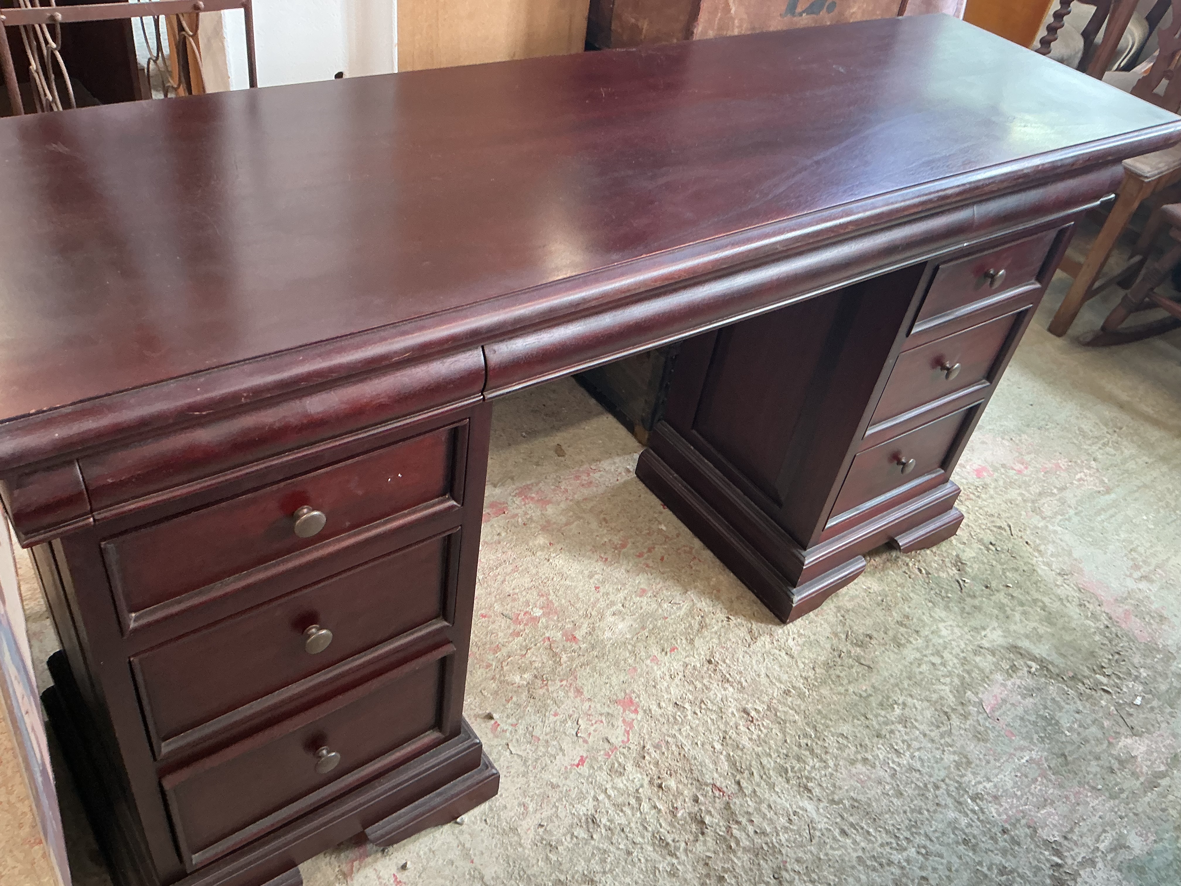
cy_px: 443
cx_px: 590
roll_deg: -8.8
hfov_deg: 61.7
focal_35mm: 29
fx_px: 989
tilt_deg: -40.3
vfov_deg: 48.2
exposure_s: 1/50
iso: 80
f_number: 1.8
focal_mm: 3
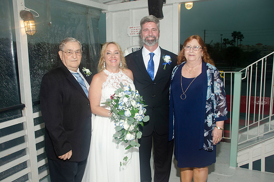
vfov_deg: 43.4
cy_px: 91
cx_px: 137
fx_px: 228
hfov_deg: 62.0
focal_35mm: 30
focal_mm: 20
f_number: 5.6
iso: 400
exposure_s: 1/125
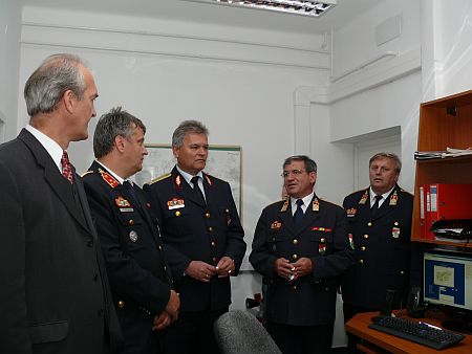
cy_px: 177
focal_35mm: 35
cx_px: 236
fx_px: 477
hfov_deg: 52.6
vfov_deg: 40.7
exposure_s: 1/30
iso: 100
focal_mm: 7.4
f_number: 4
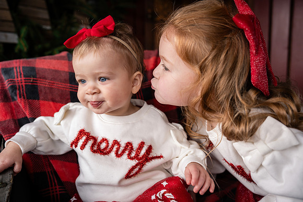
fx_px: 269
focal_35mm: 32
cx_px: 152
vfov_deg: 41.1
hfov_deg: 58.7
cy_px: 101
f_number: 3.2
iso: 320
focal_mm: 32
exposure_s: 1/250
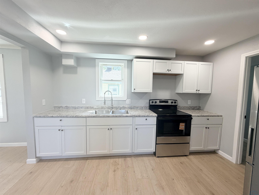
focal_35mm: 14
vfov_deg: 85.7
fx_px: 105
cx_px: 130
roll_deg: +0.2
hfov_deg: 102.1
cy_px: 98
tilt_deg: -3.4
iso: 100
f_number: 2.2
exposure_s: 1/120
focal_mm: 2.22
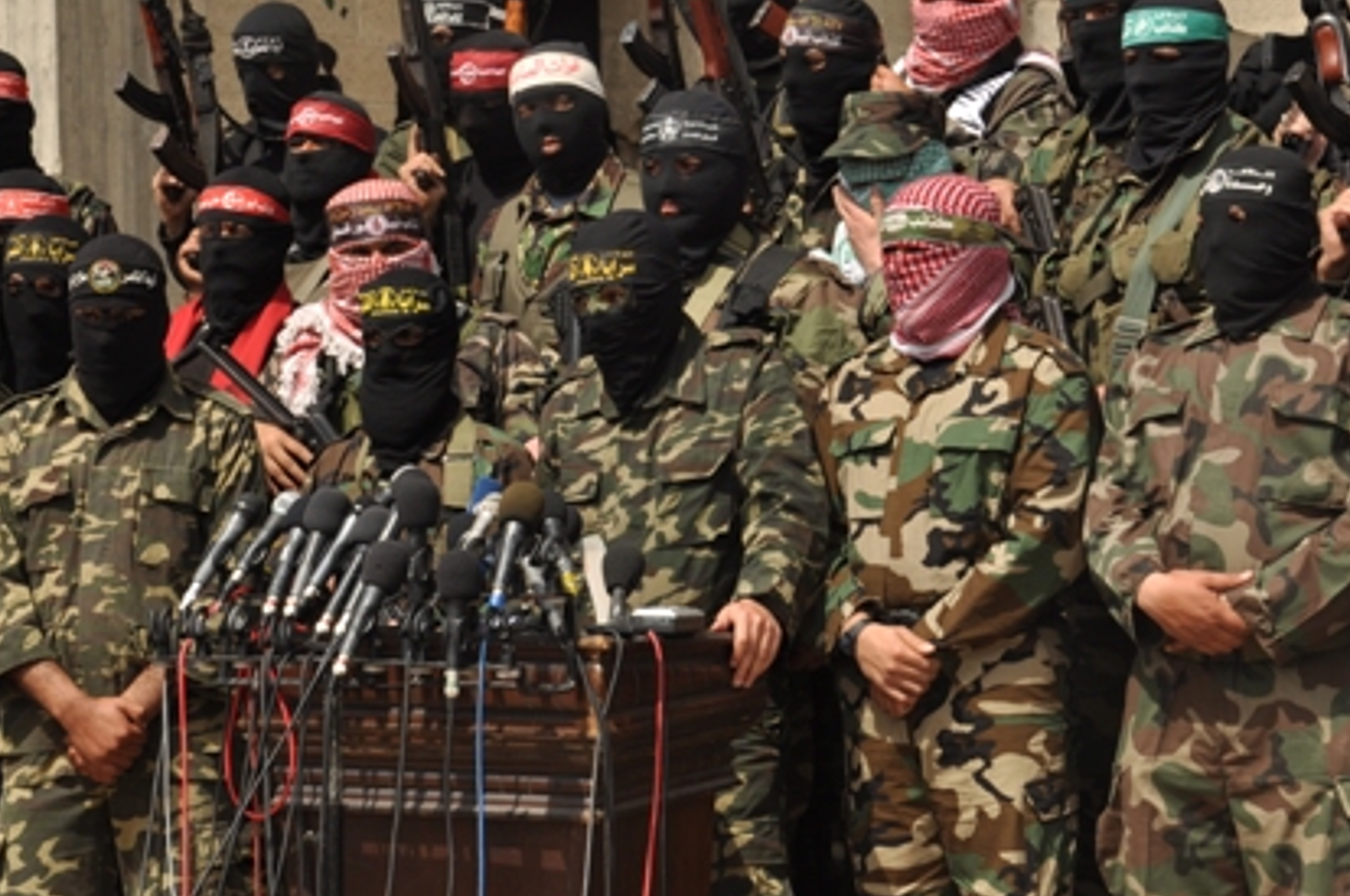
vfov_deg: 11.8
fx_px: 4345
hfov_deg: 17.7
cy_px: 412
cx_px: 668
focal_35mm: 116
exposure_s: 1/200
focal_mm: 50
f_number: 11
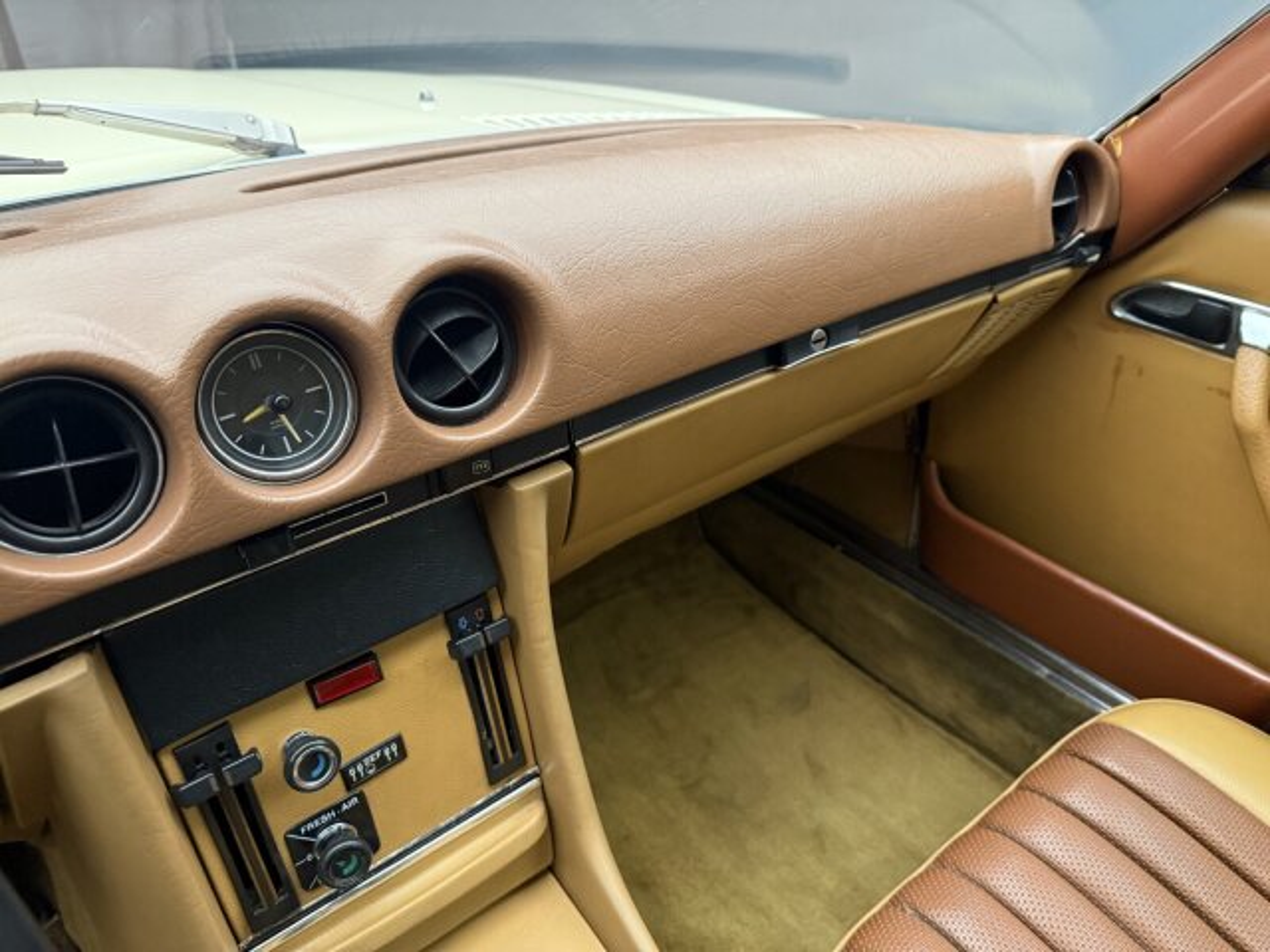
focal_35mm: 24
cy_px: 476
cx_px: 635
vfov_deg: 56.8
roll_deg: -0.1
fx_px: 881
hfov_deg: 71.6
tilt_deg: -32.0
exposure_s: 1/60
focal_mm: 6.76
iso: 400
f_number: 1.78
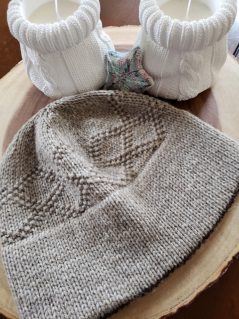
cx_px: 120
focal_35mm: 26
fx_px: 239
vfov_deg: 67.3
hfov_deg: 53.1
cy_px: 160
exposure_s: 1/40
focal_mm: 4.3
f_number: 1.5
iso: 320
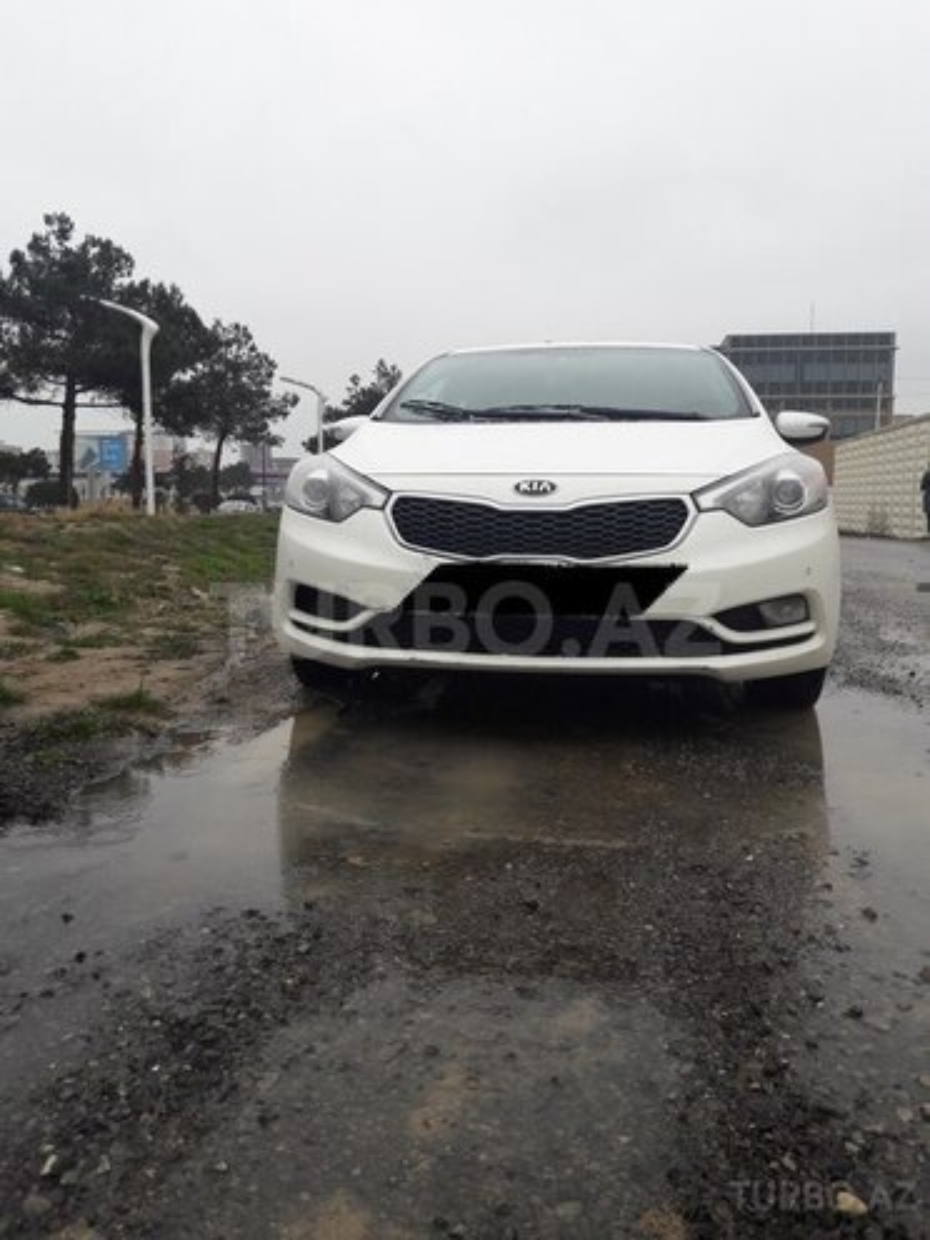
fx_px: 1003
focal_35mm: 28
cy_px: 620
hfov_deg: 49.7
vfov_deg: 63.4
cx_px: 465
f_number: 1.9
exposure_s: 1/781
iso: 40
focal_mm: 3.7
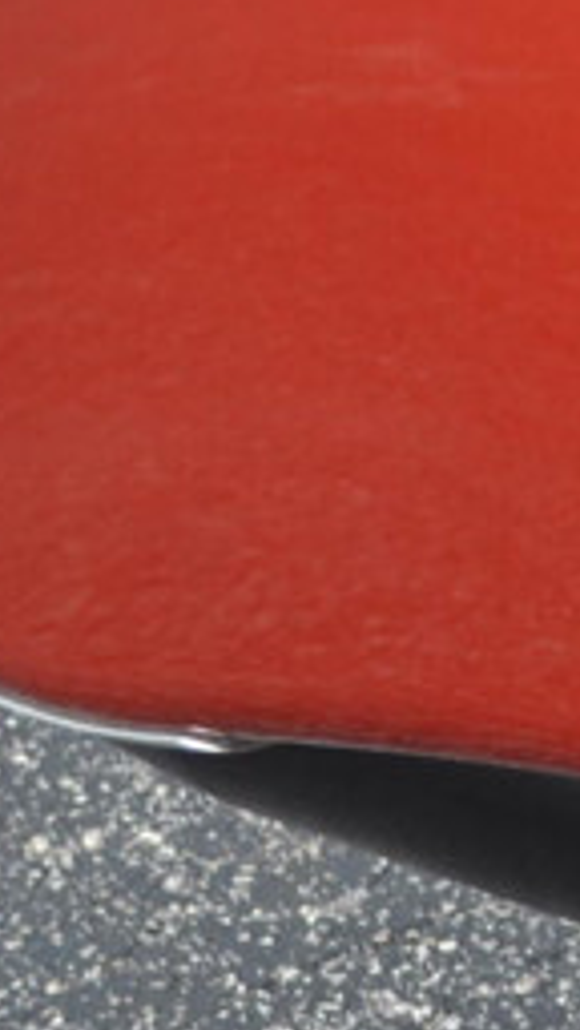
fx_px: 4839
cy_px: 141
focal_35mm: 177
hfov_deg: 6.1
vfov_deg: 12.1
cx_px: 1970
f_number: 5.6
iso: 280
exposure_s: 1/125
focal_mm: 24
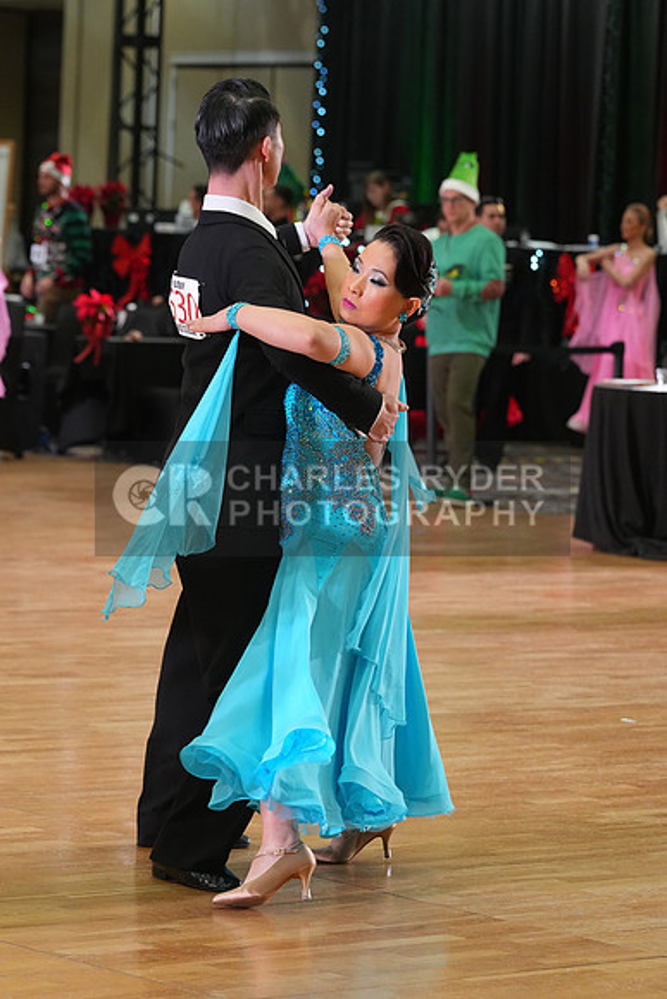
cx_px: 334
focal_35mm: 149
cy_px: 500
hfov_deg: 9.2
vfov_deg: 13.8
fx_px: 4138
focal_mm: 149
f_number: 6.3
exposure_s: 1/200
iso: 4000
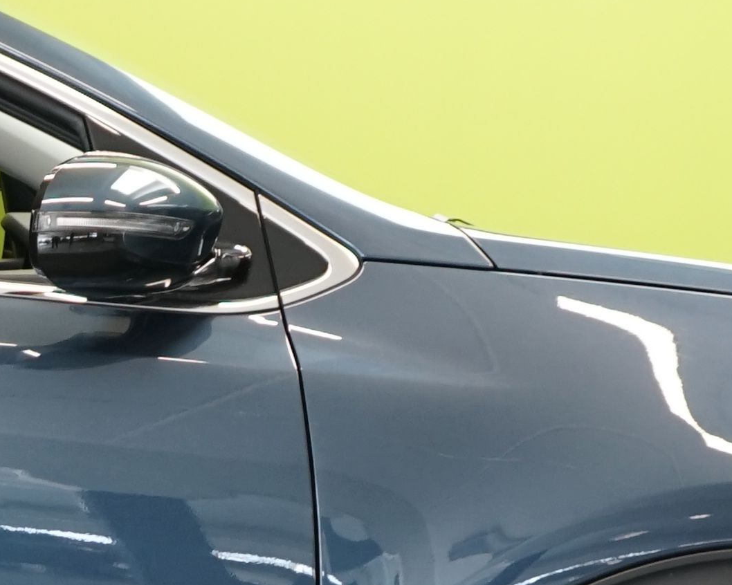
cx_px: -417
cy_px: 712
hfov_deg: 11.2
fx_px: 3574
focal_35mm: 165
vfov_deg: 9.2
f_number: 4.5
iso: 800
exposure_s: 1/30
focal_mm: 31
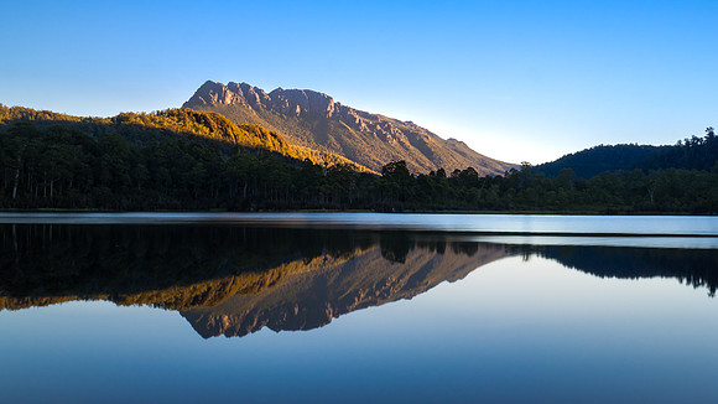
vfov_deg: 38.3
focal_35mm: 31
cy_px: 197
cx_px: 359
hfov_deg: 63.4
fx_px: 581
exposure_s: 8
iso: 200
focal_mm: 14
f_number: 13
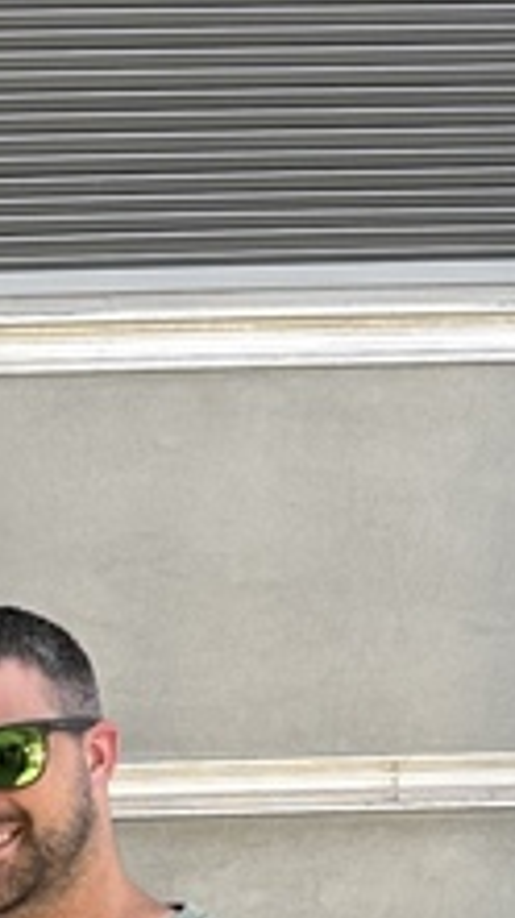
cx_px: -1038
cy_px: 1209
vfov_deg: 16.7
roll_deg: +2.0
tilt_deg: -5.1
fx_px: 2943
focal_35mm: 121
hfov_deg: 8.4
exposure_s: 1/421
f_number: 1.78
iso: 80
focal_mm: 6.76
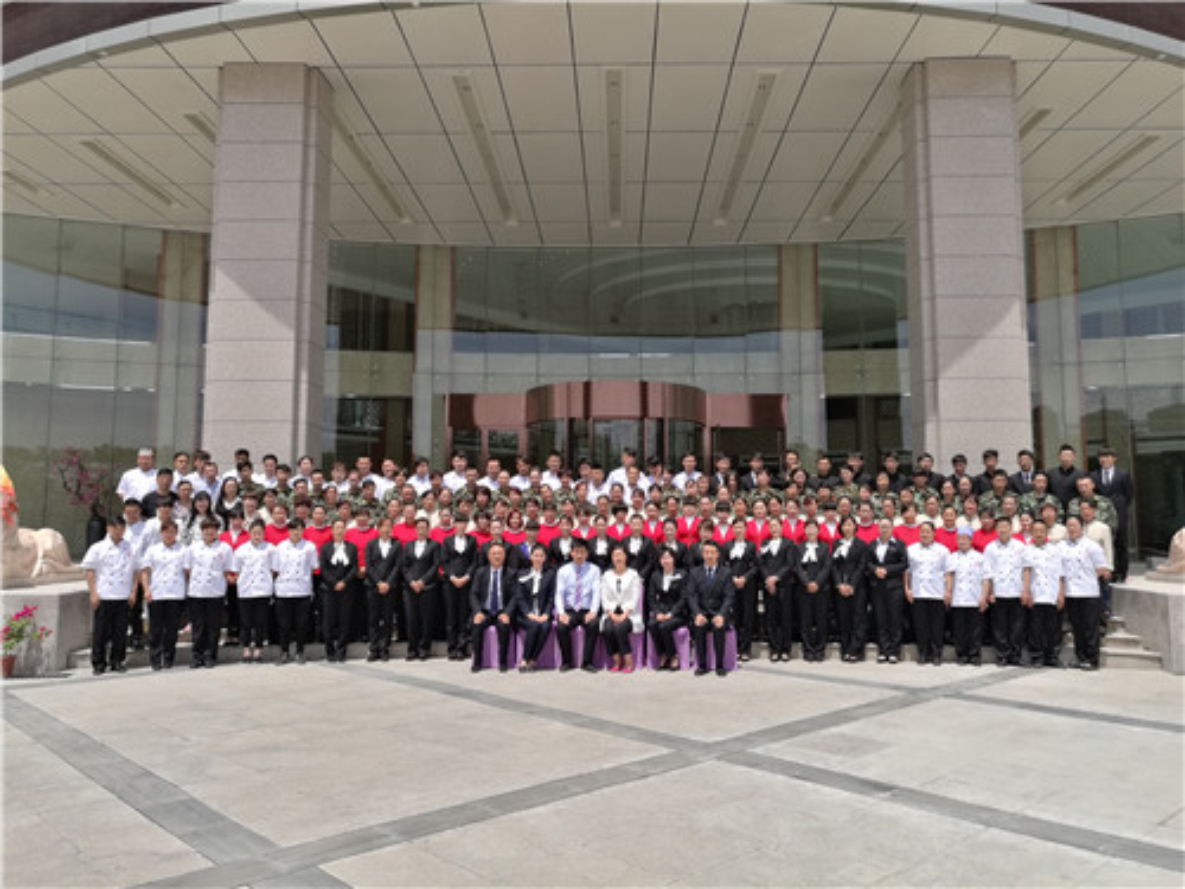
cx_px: 592
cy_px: 444
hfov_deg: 65.3
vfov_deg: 51.4
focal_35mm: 27
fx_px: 924
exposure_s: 1/1189
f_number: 2
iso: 50
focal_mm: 4.04
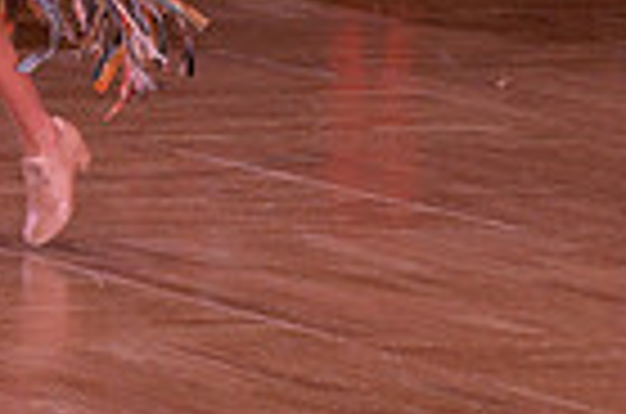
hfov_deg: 5.1
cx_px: -590
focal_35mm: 396
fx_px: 6870
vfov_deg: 3.4
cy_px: -340
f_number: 6.3
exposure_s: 1/250
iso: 2000
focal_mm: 95
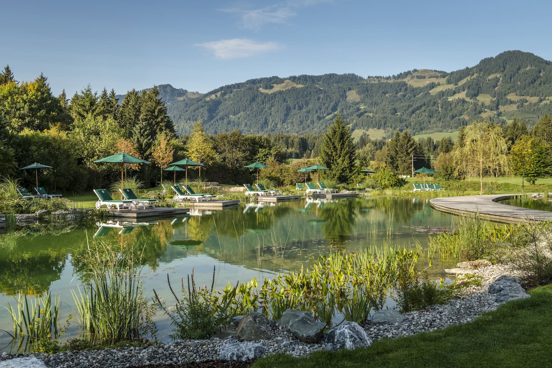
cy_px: 184
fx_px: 552
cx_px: 276
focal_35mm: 36
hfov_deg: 53.1
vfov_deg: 36.9
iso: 320
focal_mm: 36
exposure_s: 1/250
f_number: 13
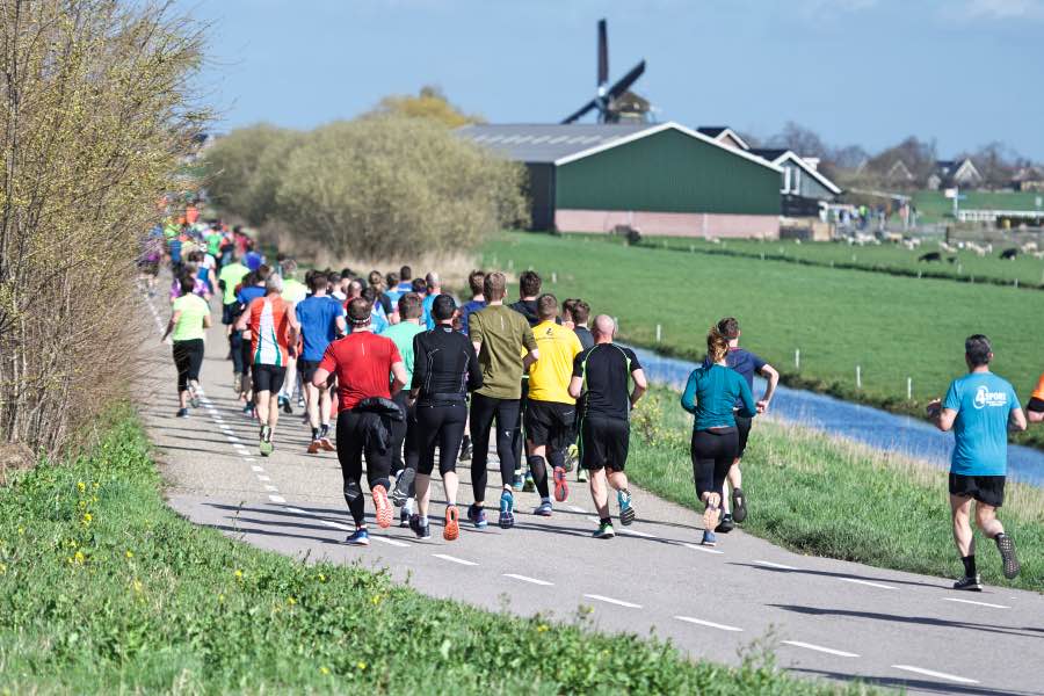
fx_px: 5655
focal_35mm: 195
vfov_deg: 7.0
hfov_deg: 10.5
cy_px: 348
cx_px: 522
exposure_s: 1/4000
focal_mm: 130
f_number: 2.8
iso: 250
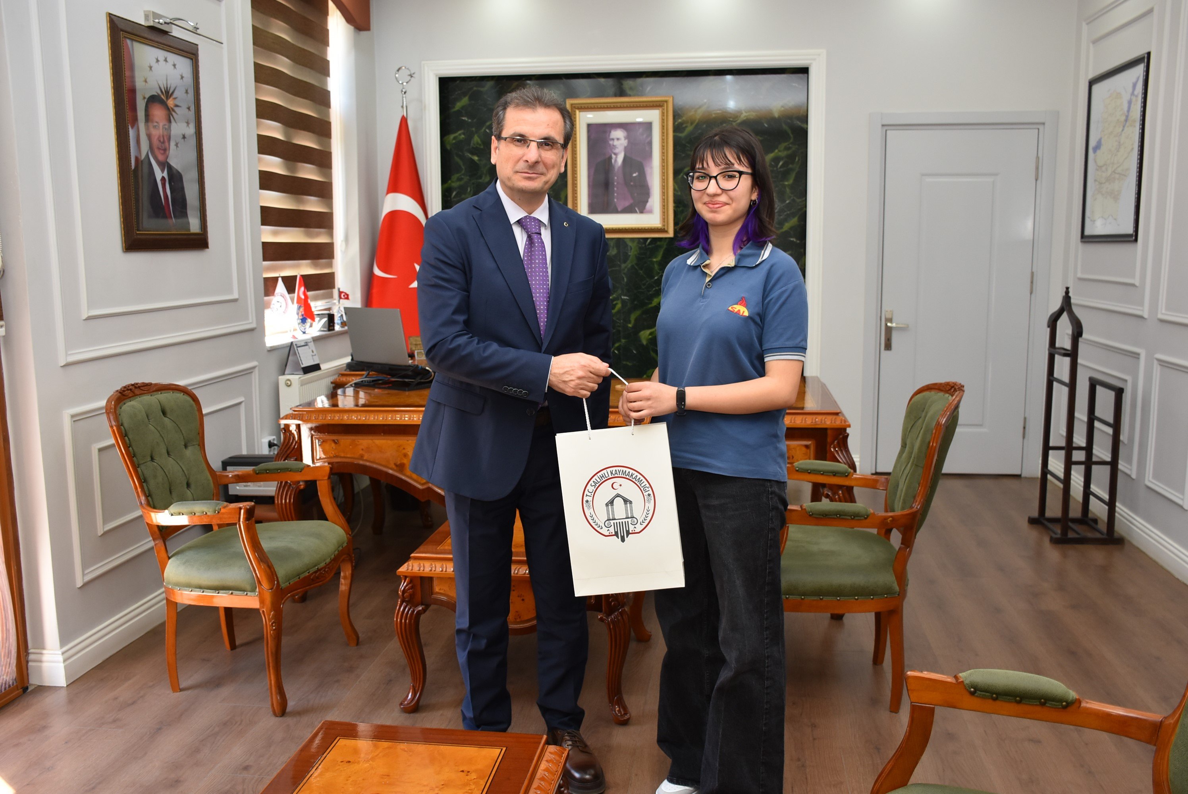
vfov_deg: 40.0
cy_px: 397
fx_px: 1090
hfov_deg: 57.2
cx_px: 594
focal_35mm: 33
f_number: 4
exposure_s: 1/60
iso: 450
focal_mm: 22
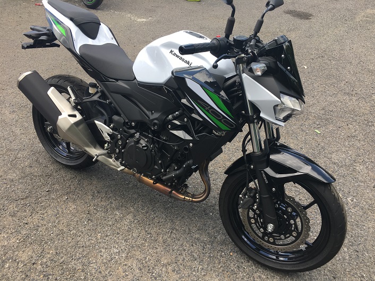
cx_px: 188
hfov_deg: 61.7
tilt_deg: -35.2
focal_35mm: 29
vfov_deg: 48.2
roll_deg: -3.3
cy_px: 140
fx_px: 314
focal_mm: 4.15
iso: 25
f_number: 2.2
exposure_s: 1/359
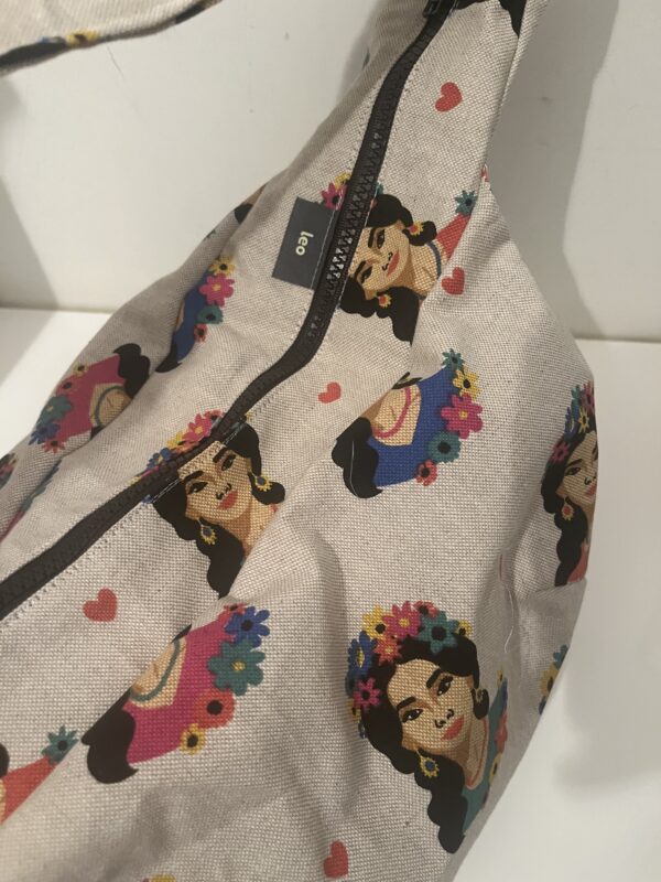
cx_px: 330
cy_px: 441
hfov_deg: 53.1
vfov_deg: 67.3
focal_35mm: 26
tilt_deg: -53.4
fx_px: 662
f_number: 1.6
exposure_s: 1/50
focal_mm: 5.1
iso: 400
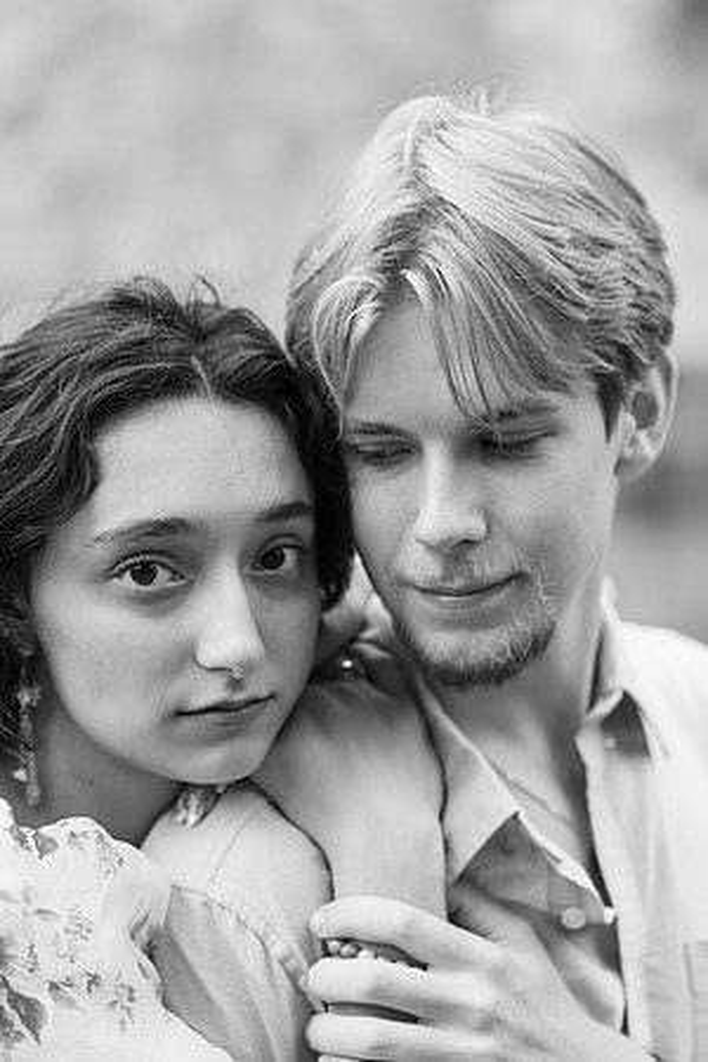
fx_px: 2507
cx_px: 354
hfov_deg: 16.1
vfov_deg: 23.9
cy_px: 531
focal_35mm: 85
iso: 800
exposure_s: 1/250
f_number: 3.2
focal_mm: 85
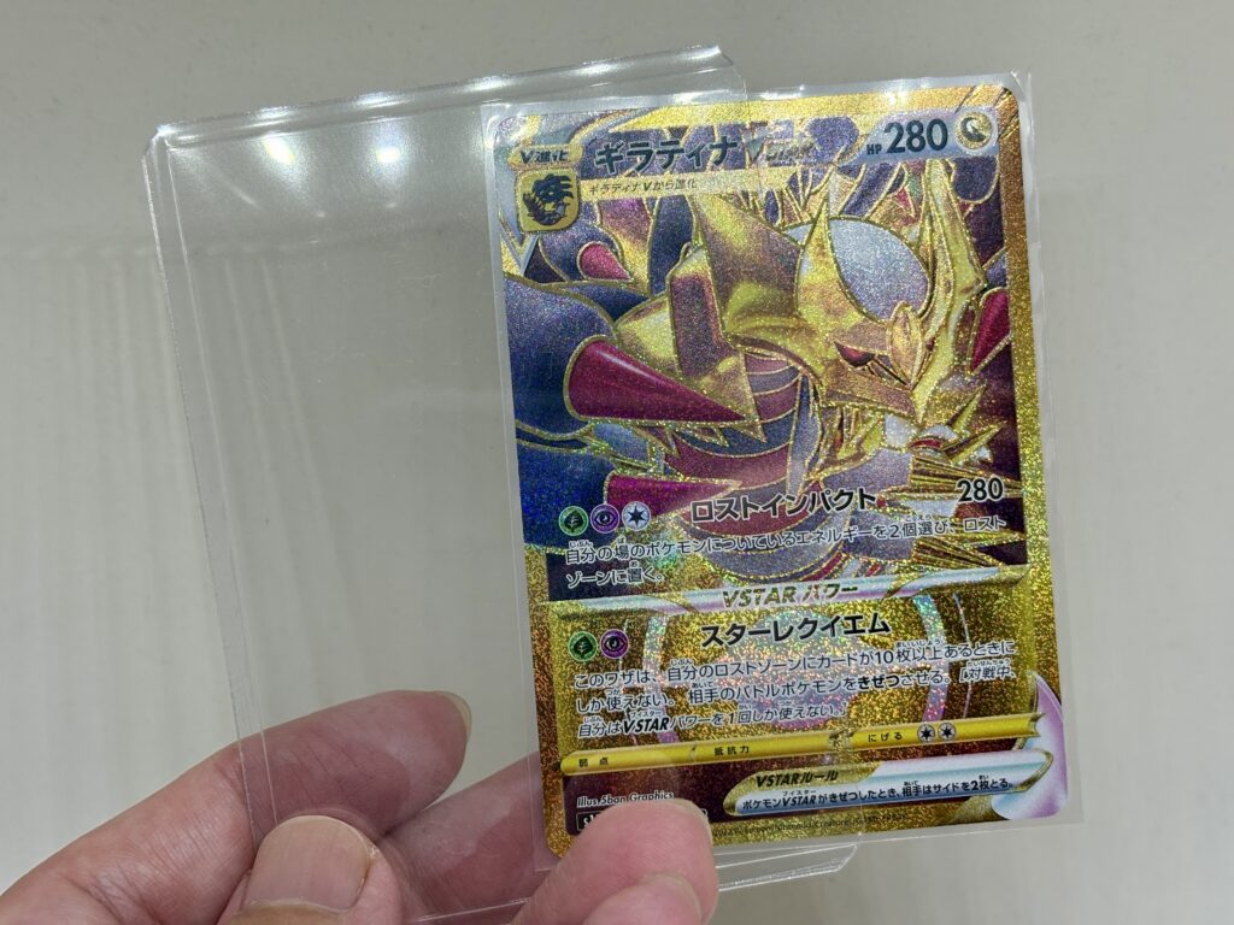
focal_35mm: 52
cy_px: 462
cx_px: 617
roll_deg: +1.3
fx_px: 1854
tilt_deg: -22.4
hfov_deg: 36.8
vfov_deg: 28.0
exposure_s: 1/151
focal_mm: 5.96
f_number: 1.6
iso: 40
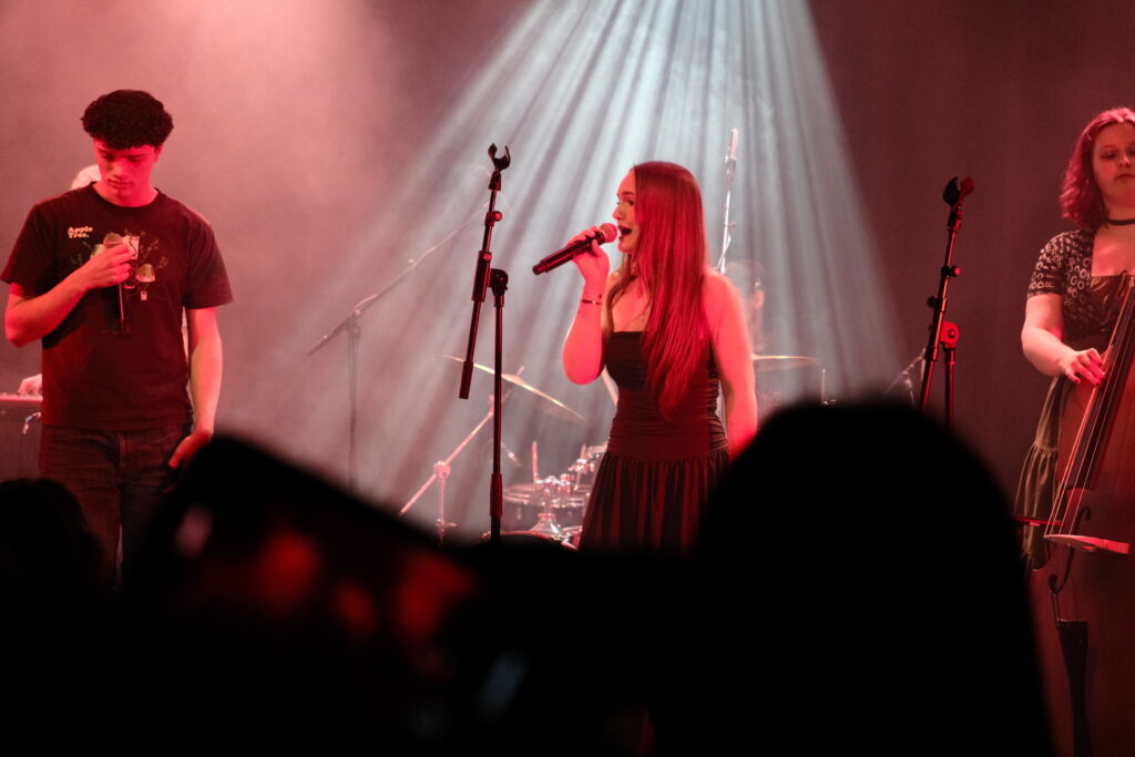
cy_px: 378
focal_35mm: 75
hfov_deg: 27.0
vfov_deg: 18.2
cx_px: 568
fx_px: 2365
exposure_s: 1/150
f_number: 2.8
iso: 4000
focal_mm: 50
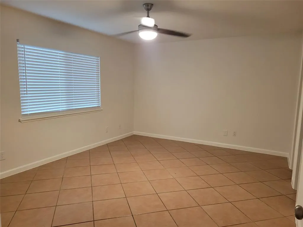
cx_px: 152
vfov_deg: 53.1
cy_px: 114
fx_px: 228
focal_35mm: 26
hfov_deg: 67.3
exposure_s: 1/40
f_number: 1.8
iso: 320
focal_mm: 5.4
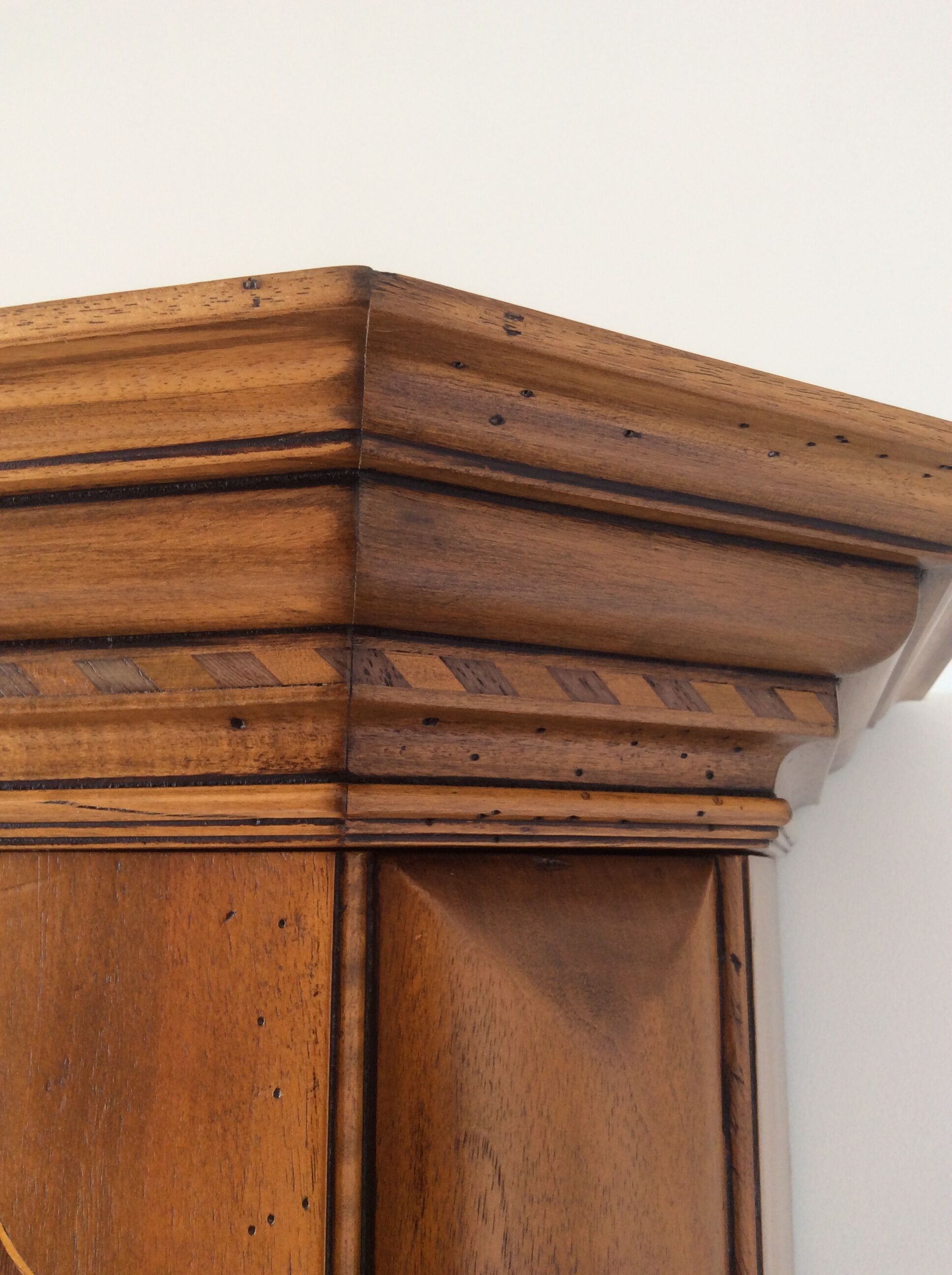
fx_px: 1177
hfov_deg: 44.1
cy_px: 638
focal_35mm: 32
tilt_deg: +10.2
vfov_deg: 56.9
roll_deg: -0.3
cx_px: 476
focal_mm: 3.3
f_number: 2.4
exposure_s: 1/25
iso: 50
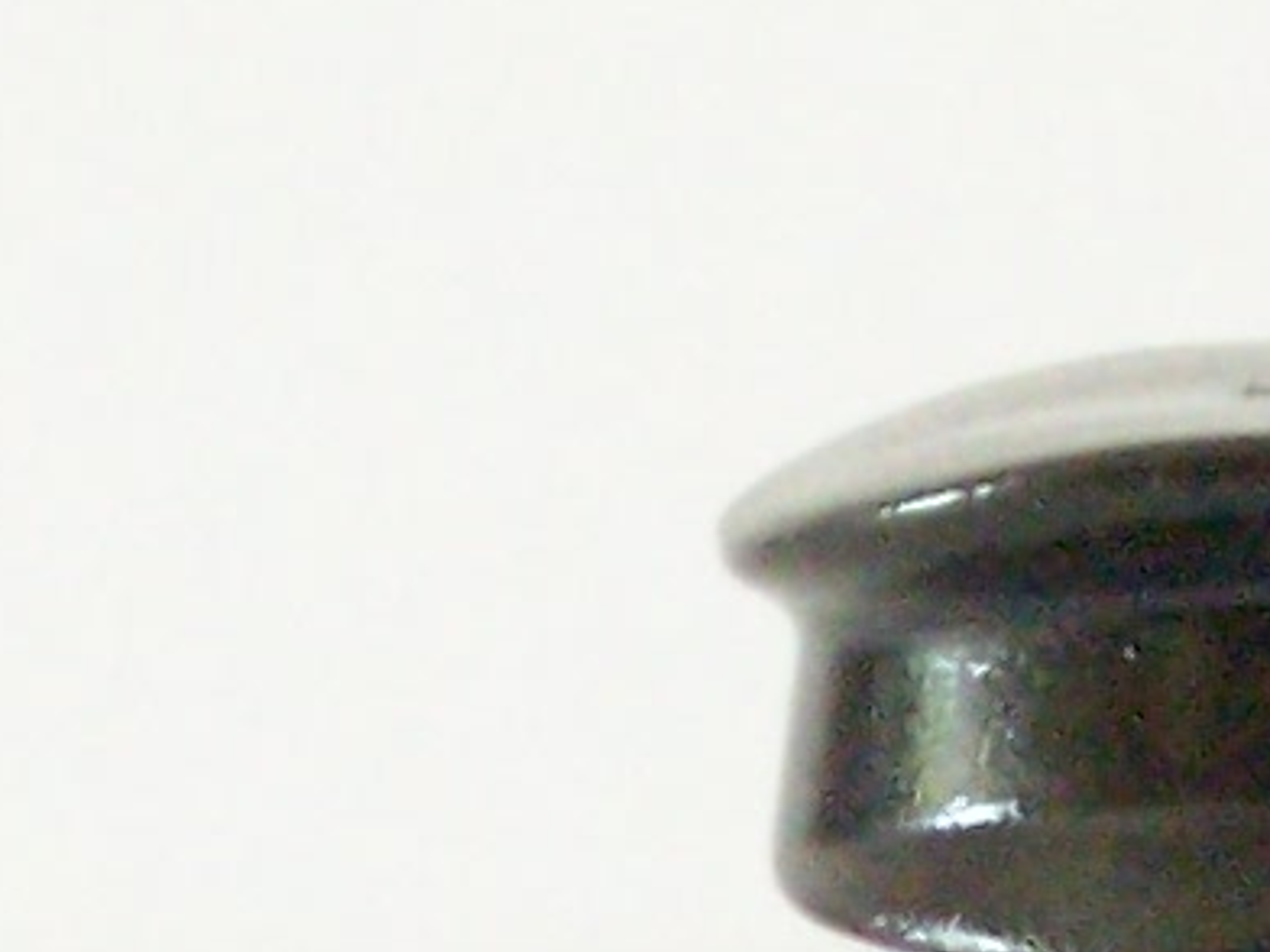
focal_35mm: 618
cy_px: 1865
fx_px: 22673
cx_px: 1455
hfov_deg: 3.2
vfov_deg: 2.4
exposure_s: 1/15
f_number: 8
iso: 400
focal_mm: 15.6
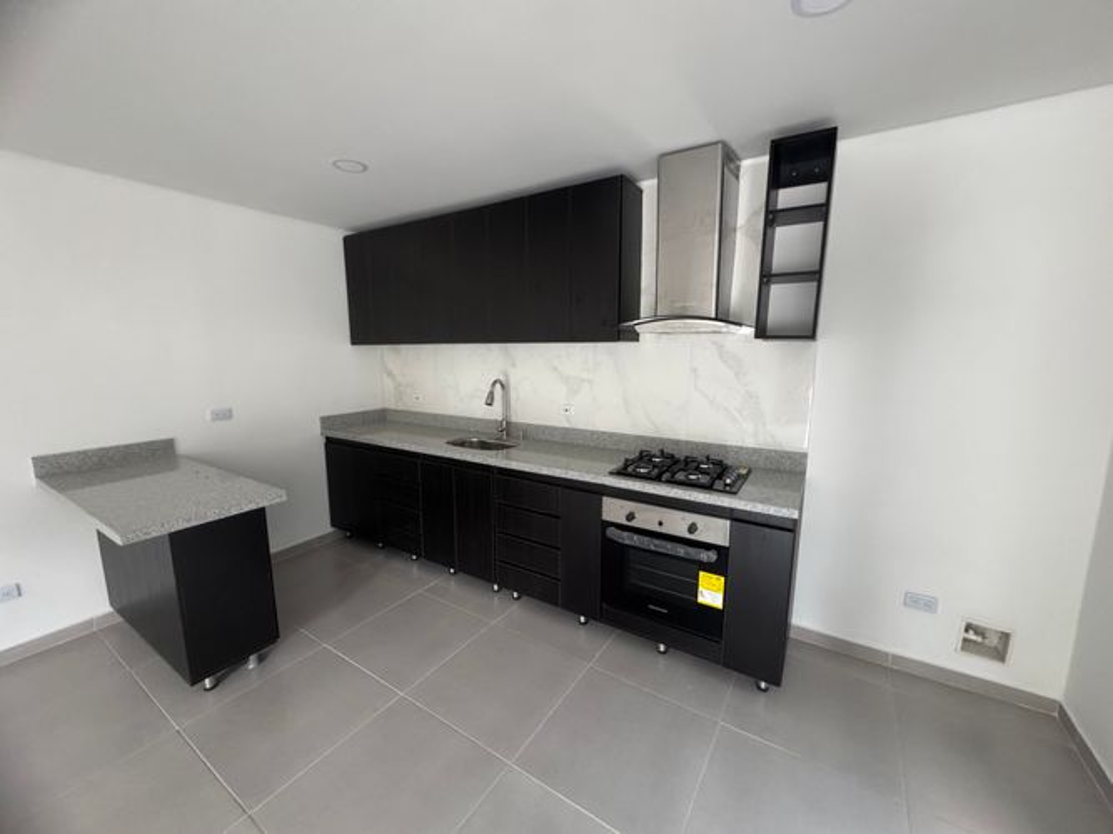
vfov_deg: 85.7
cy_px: 417
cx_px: 556
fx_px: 450
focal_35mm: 14
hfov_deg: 102.1
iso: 320
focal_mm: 2.22
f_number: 2.2
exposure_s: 1/60
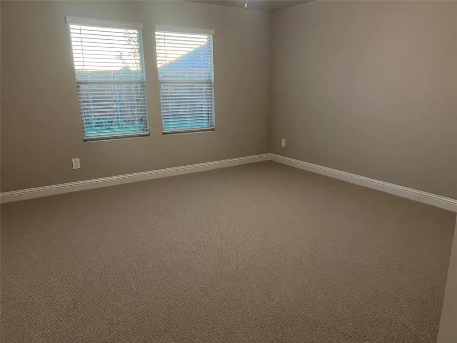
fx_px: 343
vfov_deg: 53.1
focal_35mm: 26
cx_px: 228
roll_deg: -0.1
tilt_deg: -13.6
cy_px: 172
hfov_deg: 67.3
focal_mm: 5.7
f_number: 1.5
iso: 320
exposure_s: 1/60
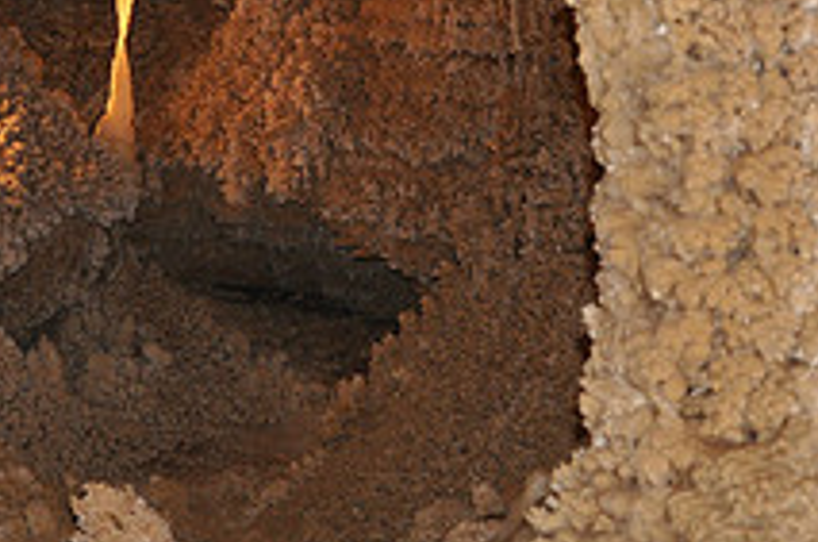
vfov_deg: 13.7
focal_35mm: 98
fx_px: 2222
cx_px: 65
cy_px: 25
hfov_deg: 20.4
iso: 800
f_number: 3.8
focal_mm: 24
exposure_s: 1/60
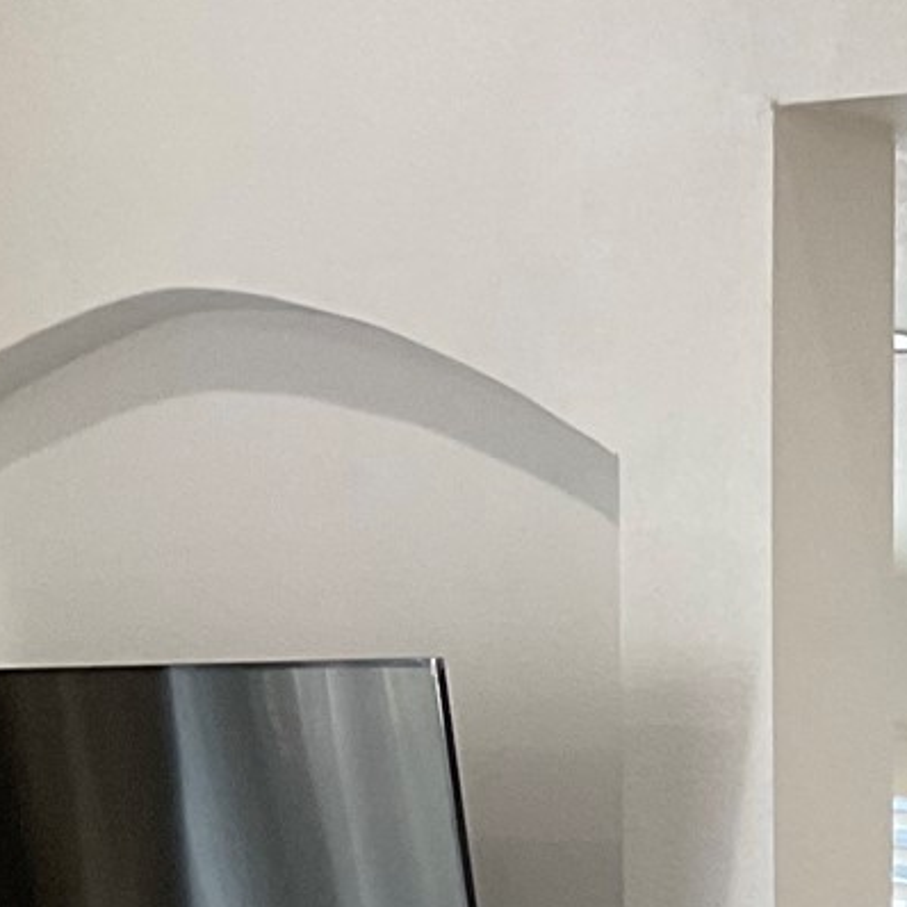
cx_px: 1835
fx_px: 3913
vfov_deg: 12.0
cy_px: 1698
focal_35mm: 132
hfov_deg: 11.8
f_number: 1.8
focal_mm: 3
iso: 64
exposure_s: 1/60
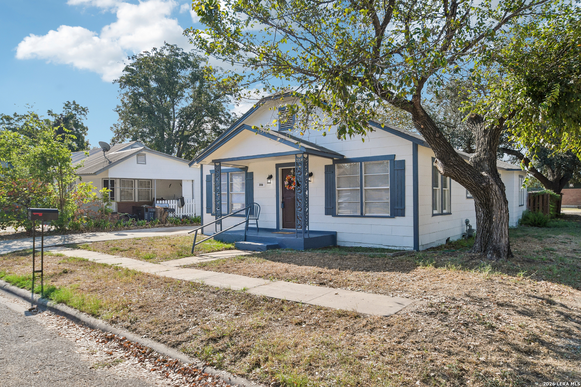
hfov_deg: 73.7
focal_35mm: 24
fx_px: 387
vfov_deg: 53.1
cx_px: 290
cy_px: 194
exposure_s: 1/800
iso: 400
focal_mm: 16
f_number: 8
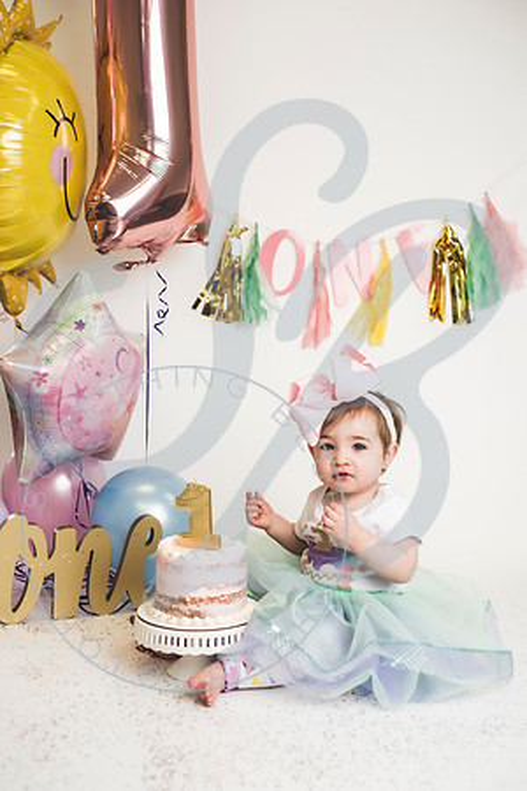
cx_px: 264
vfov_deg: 39.6
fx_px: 1098
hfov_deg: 27.0
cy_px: 396
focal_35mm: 50
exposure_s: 1/160
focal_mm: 50
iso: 200
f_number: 2.8
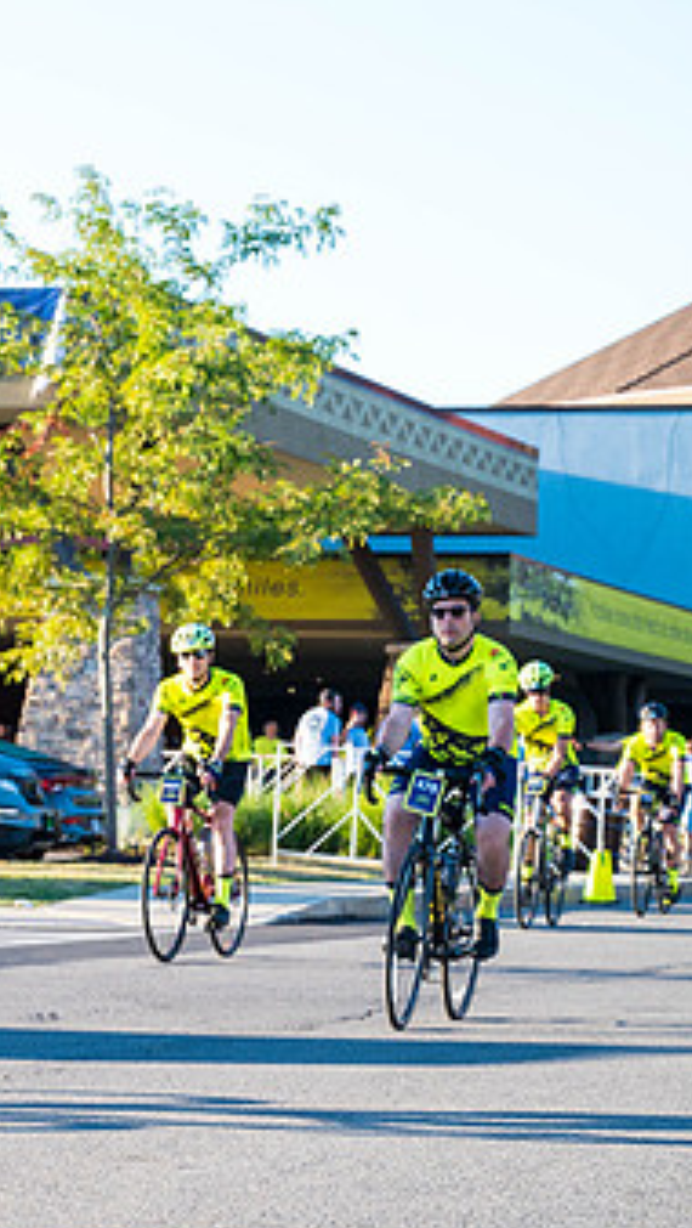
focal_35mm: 126
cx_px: -153
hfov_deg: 9.5
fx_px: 4103
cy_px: 583
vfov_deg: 17.0
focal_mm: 70
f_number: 6.3
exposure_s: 1/250
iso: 400
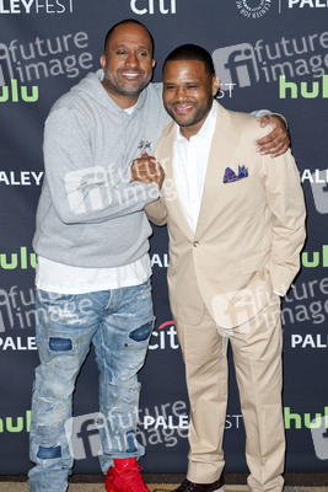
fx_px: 956
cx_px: 164
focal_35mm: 70
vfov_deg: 28.8
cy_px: 246
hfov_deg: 19.5
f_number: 5.6
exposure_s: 1/320
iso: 640
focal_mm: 70
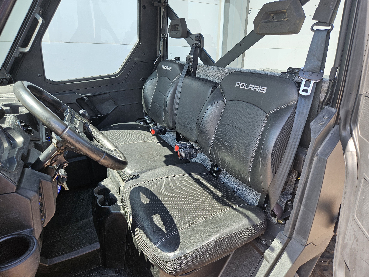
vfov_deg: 58.9
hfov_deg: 73.9
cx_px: 184
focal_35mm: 23
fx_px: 245
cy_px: 138
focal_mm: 5.4
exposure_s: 1/201
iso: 25
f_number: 1.8
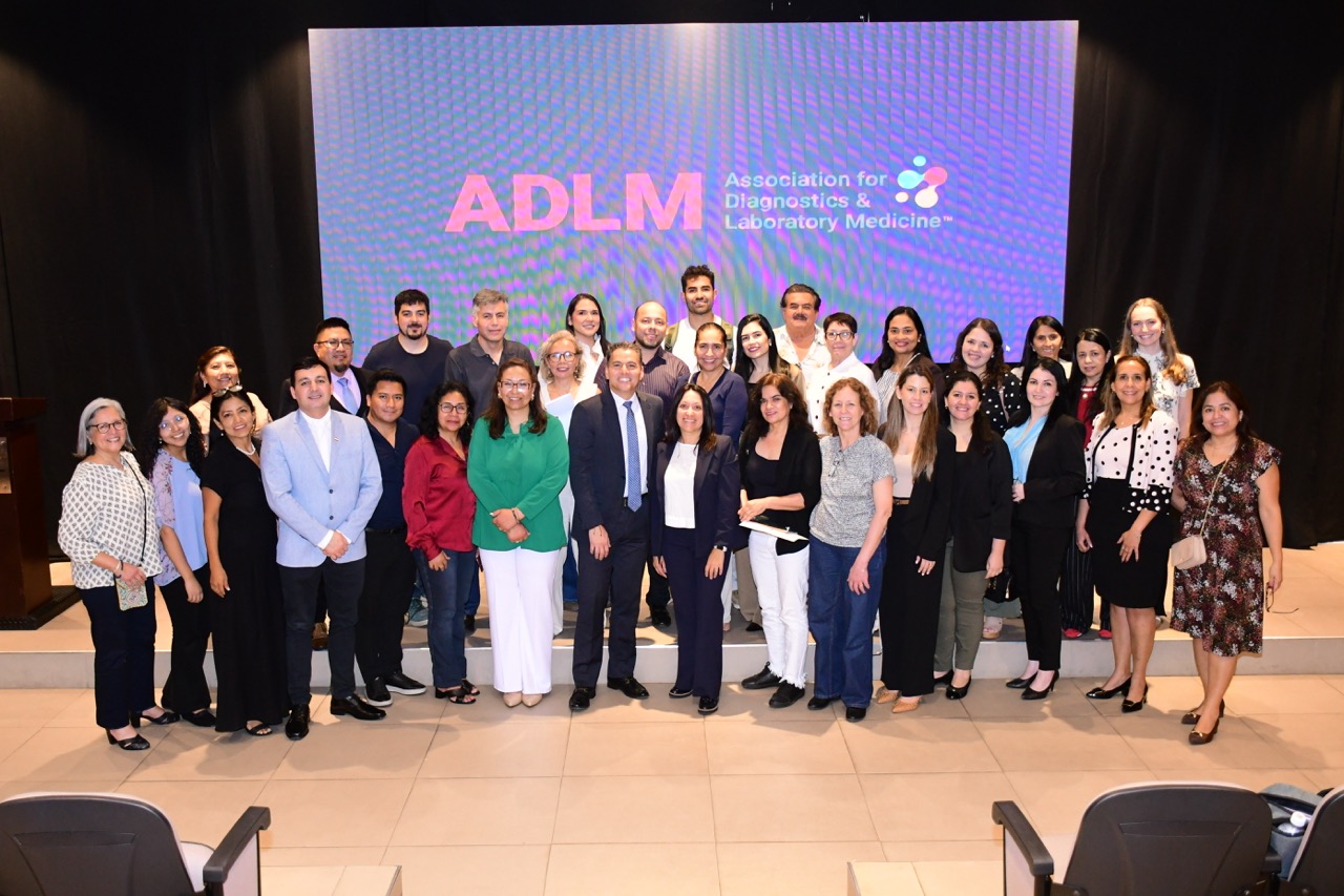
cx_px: 672
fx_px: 1344
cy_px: 448
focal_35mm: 36
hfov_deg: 53.1
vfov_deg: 36.9
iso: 2500
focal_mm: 24
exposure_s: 1/160
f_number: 4
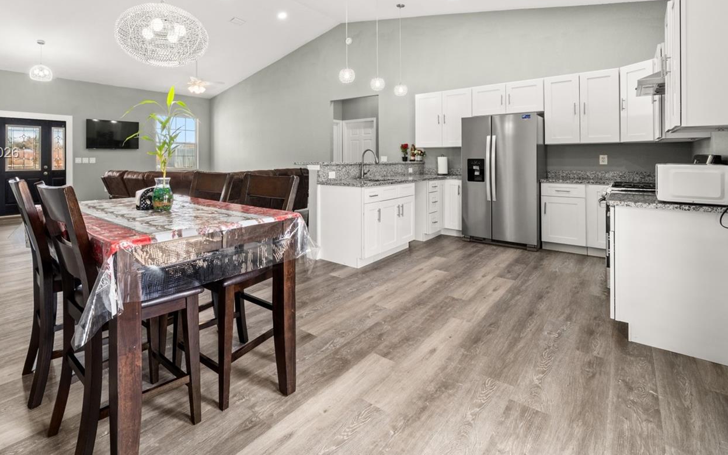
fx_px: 337
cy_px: 154
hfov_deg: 93.5
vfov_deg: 66.3
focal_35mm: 17
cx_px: 304
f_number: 11
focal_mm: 13
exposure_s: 1/6
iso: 400
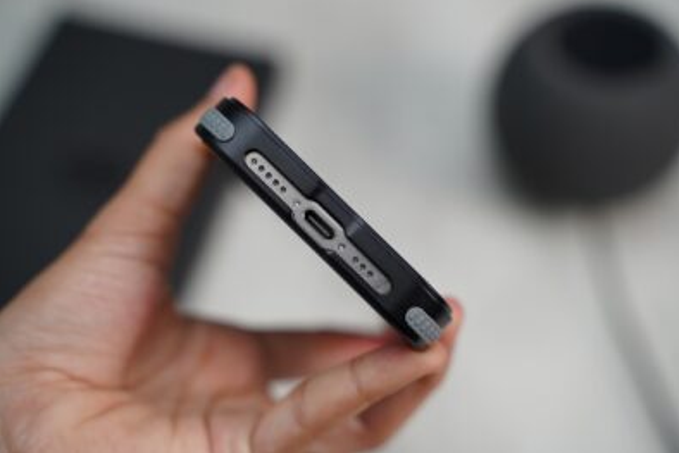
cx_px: 343
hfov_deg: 30.1
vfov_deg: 20.3
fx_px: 1264
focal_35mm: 67
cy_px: 225
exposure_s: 1/80
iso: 1000
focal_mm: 66
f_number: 4
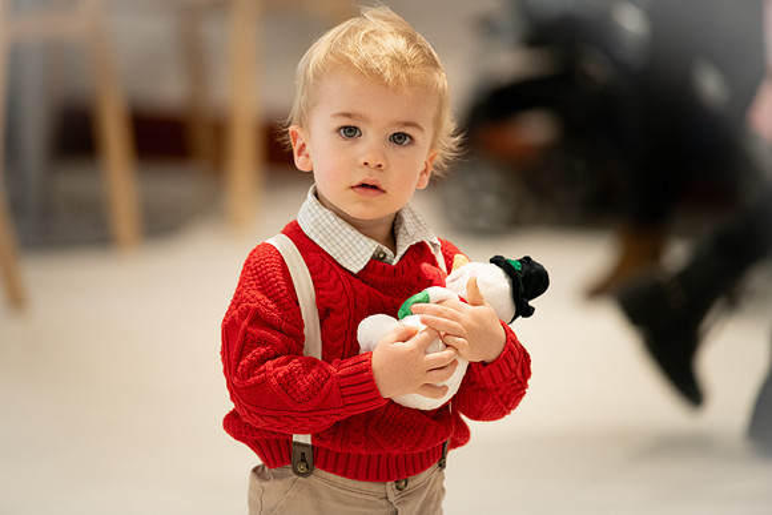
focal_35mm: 200
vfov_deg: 6.9
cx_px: 386
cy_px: 258
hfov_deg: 10.3
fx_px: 4290
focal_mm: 200
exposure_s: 1/400
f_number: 2.8
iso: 2000
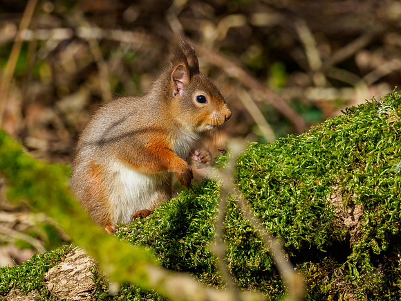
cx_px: 183
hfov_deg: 2.3
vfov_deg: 1.7
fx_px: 9926
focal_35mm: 857
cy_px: 95
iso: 200
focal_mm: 300
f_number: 5.6
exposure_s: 1/640
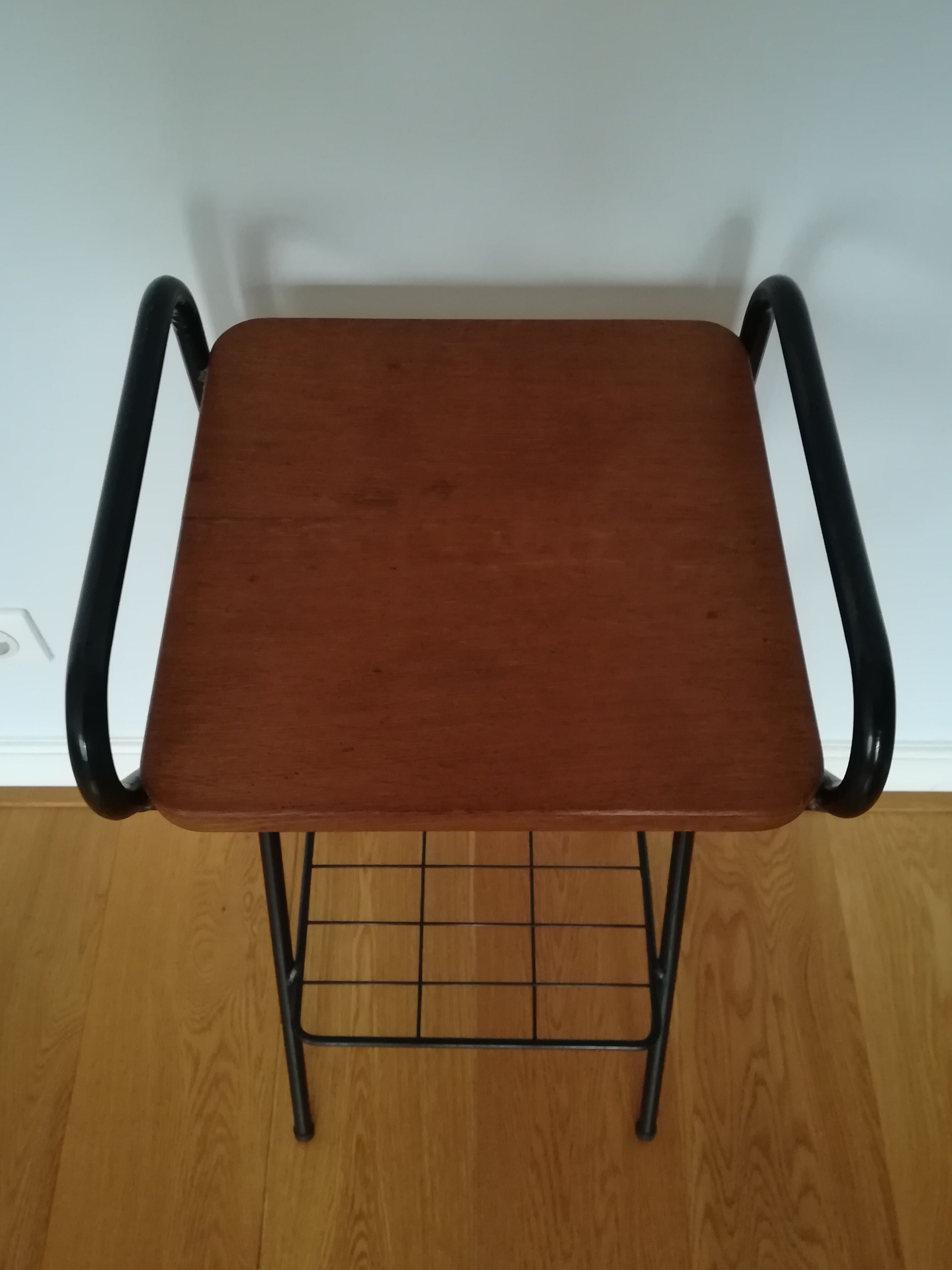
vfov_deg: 61.6
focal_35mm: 29
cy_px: 658
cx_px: 475
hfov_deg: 48.2
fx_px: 1064
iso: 500
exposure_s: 1/25
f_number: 2.2
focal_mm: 3.83
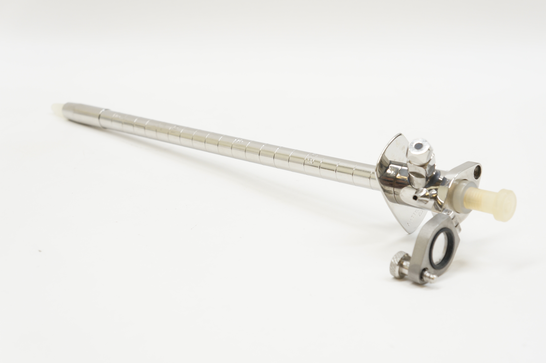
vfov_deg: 23.3
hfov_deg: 34.5
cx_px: 307
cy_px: 199
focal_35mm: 58
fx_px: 879
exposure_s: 1/50
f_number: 6.3
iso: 400
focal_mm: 34
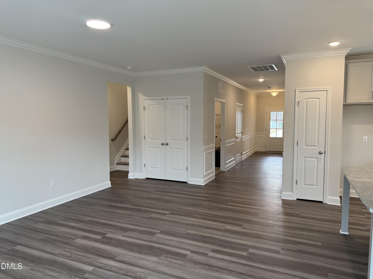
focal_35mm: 24
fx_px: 259
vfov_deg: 56.8
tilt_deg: -3.6
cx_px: 186
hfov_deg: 71.6
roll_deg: +0.1
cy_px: 140
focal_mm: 6.76
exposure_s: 1/148
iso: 200
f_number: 1.78
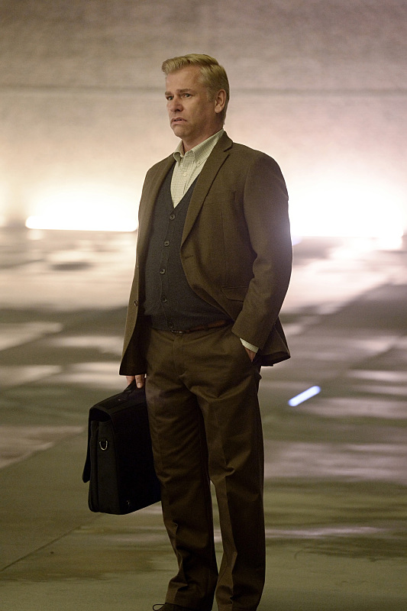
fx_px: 3393
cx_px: 204
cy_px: 306
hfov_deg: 6.9
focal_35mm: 200
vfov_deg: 10.3
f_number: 4
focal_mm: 200
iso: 5000
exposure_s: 1/160
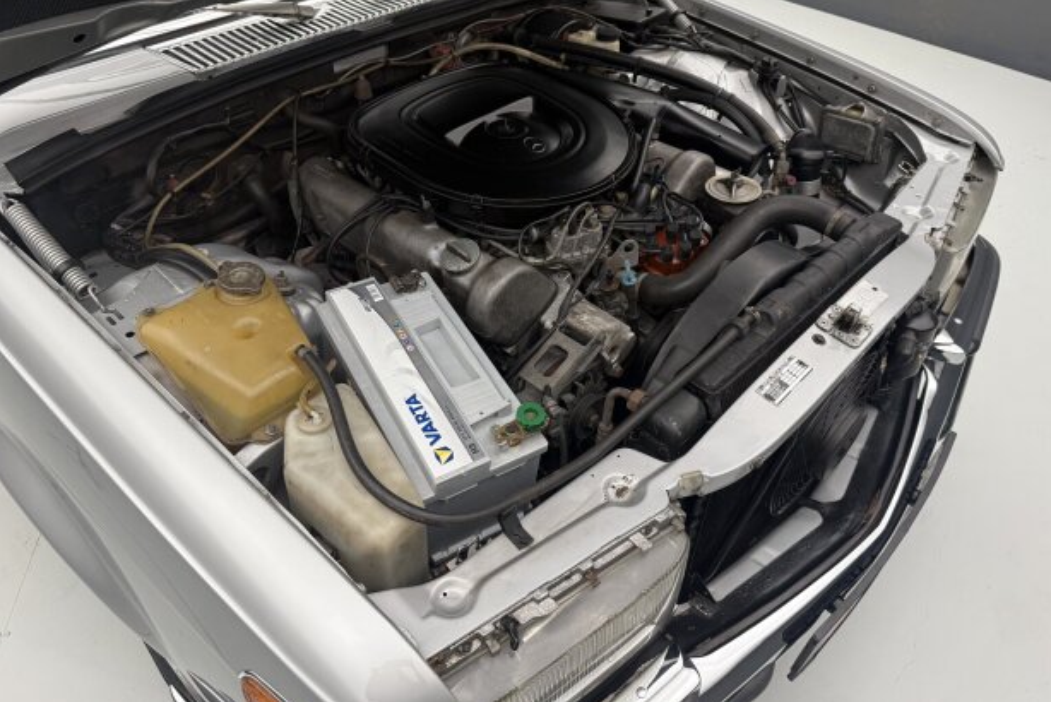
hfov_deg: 69.3
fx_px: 759
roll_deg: -0.6
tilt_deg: -40.2
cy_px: 315
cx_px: 505
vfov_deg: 49.5
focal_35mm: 26
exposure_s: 1/99
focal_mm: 6.76
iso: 200
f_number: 1.78
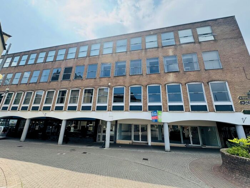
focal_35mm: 14
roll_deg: -0.9
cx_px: 125
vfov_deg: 85.7
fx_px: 101
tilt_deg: +18.2
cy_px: 94
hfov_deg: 102.1
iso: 50
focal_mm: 2.22
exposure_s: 1/700
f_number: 2.2
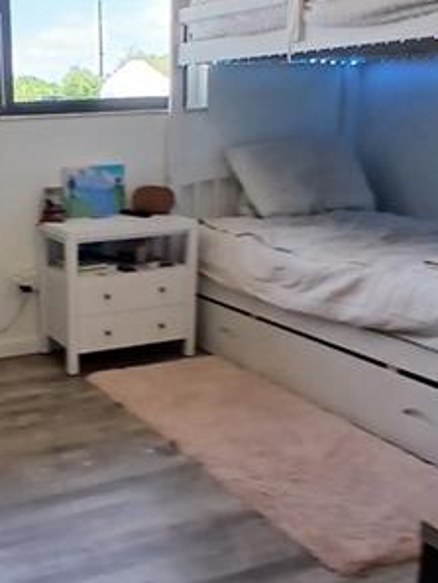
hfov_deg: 30.9
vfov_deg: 42.9
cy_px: 308
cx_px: 20
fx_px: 742
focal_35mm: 44
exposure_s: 1/60
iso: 64
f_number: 2.2
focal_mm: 1.4
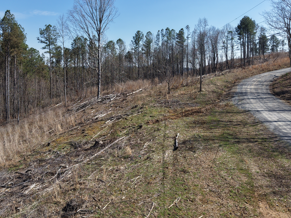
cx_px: 100
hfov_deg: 54.4
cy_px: 74
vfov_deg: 42.4
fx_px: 277
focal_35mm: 33
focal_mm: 8.67
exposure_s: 1/3000
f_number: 1.8
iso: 110
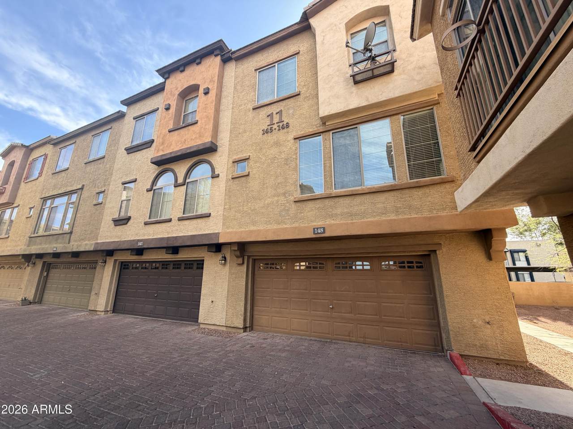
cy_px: 214
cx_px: 286
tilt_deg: +14.1
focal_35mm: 14
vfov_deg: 85.7
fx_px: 232
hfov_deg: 102.1
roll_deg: +0.1
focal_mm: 2.22
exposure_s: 1/288
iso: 50
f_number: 2.2
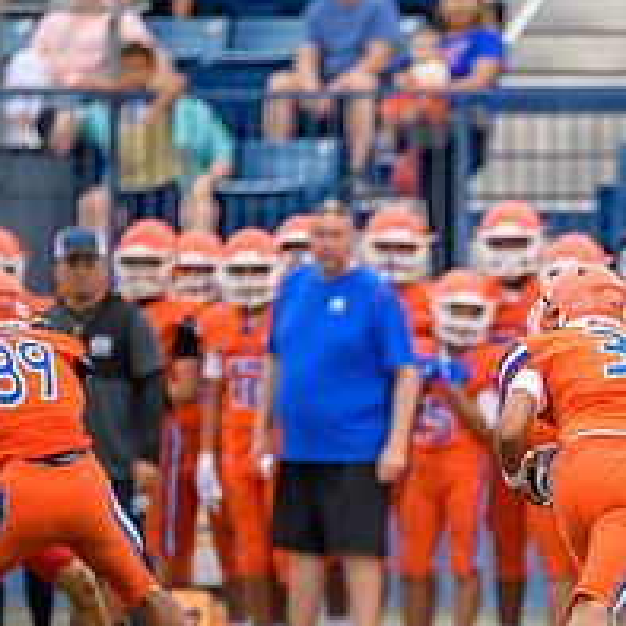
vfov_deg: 2.3
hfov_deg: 2.3
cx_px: 534
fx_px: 15324
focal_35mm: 749
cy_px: 510
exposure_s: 1/800
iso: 560
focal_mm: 300
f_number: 2.8
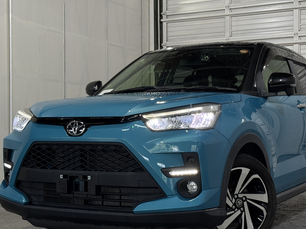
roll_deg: +0.3
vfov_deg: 22.9
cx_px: 173
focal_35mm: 64
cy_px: 121
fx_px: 566
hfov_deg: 30.2
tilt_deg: +0.5
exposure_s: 1/120
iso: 160
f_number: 1.78
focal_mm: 6.76
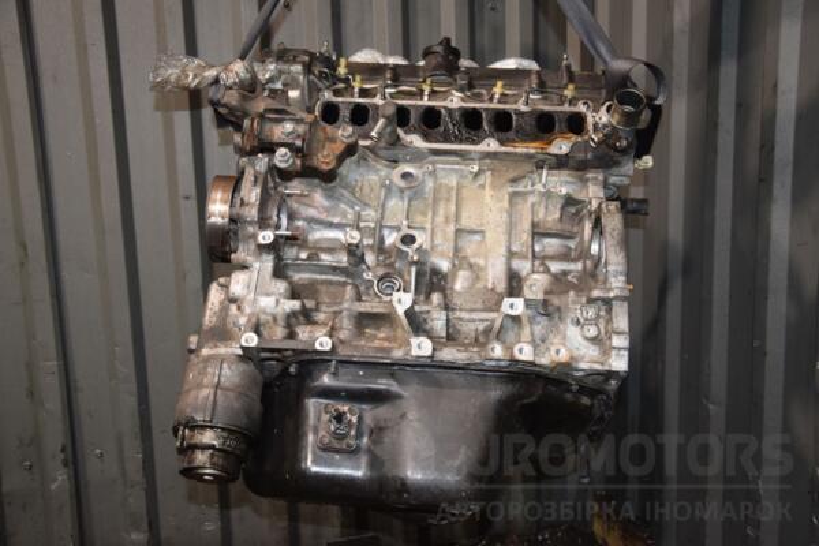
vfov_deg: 35.5
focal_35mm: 38
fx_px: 853
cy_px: 273
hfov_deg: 51.3
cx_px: 410
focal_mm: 25
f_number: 5
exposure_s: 1/60
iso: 800
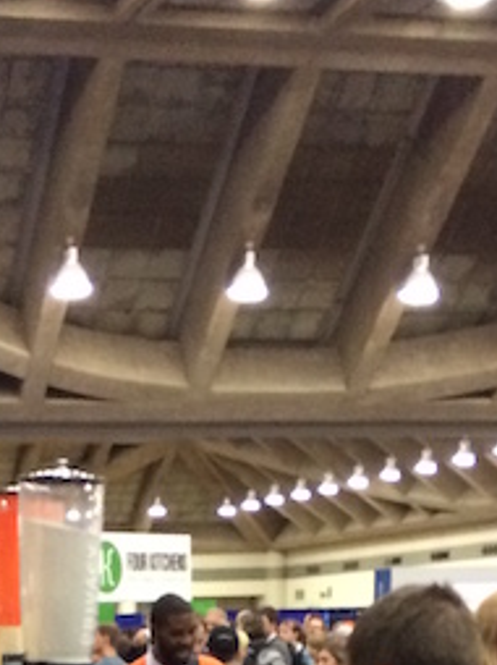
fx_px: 1898
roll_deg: +3.6
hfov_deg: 14.8
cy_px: 1106
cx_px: 78
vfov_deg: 17.1
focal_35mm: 99
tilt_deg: -13.3
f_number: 2.2
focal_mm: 4.15
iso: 250
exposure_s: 1/30
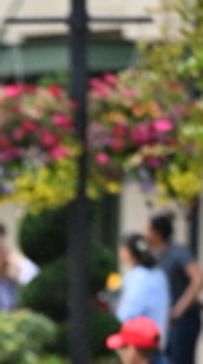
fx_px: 8155
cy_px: 444
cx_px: -127
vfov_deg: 2.5
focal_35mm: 848
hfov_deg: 1.4
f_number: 2.8
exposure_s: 1/1600
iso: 1250
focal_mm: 200
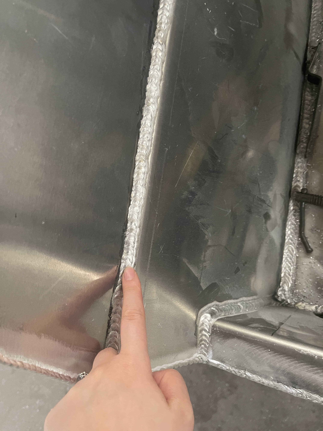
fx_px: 311
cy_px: 216
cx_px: 162
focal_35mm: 25
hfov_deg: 54.9
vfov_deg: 69.4
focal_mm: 5.1
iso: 640
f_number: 1.6
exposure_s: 1/35
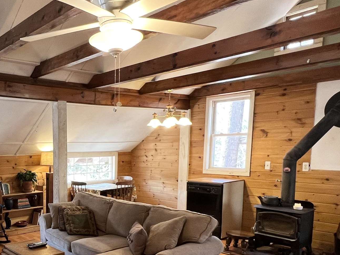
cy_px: 185
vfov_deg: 44.2
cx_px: 54
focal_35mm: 31
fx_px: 304
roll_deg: +0.1
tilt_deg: -6.6
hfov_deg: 53.3
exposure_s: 1/60
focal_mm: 1.57
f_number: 1.8
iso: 200
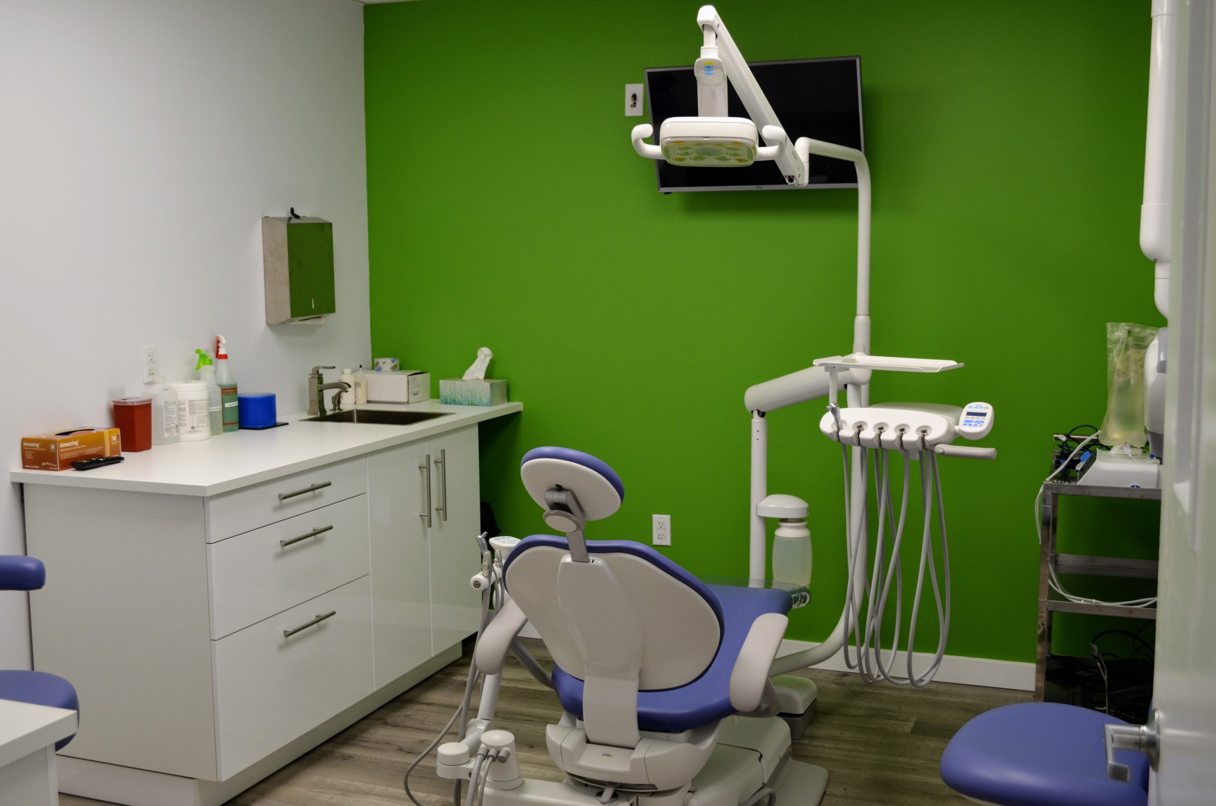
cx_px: 608
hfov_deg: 49.6
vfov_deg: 34.1
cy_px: 403
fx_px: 1315
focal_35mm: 39
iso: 400
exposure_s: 1/80
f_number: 4.5
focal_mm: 26
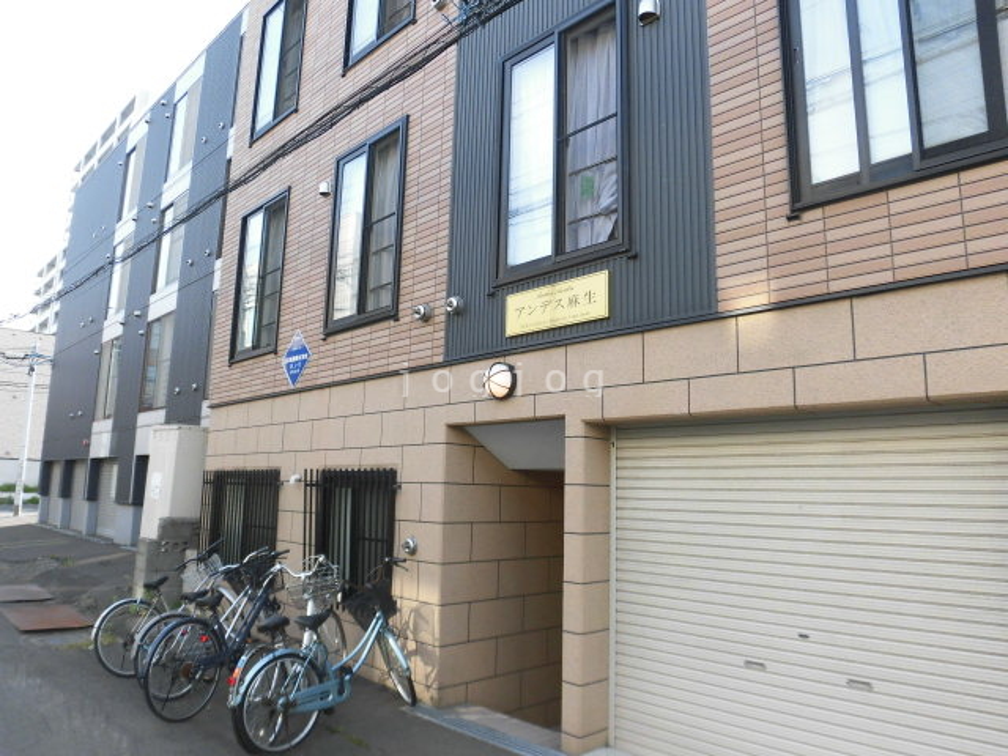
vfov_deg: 56.8
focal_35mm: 24
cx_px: 504
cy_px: 378
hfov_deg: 71.6
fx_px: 699
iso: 100
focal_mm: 4.3
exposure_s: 1/200
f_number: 3.1
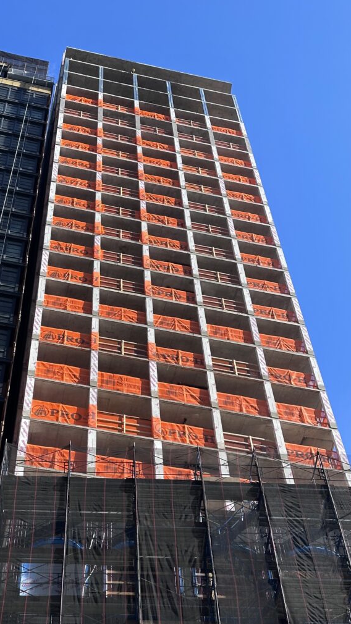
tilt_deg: +55.4
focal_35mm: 53
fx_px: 877
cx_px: 116
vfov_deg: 39.2
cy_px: 311
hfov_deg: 22.5
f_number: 1.78
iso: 64
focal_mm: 6.86
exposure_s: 1/1815
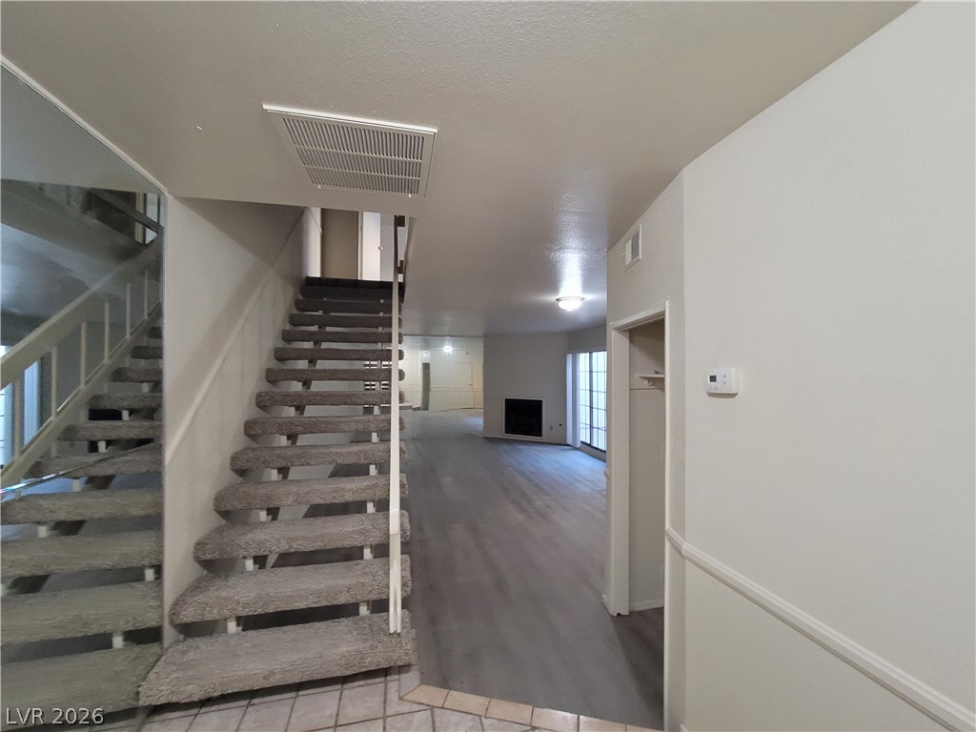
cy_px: 366
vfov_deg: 89.9
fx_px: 367
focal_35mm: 13
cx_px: 488
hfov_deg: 106.2
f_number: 2.2
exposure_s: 1/30
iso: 500
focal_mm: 2.2
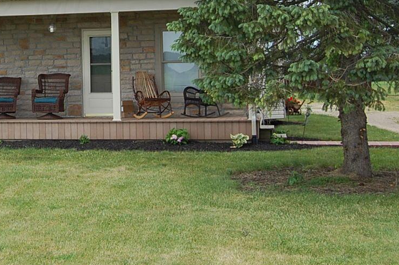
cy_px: 10
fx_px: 875
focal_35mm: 79
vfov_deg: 16.9
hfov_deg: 24.9
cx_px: 35
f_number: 5.6
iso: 250
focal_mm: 26
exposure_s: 1/500
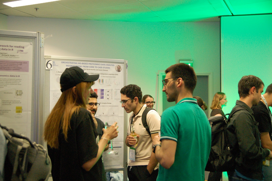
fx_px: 306
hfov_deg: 48.0
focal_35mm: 40
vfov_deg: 33.0
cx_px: 136
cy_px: 90
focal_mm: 27
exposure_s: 1/125
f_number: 3.5
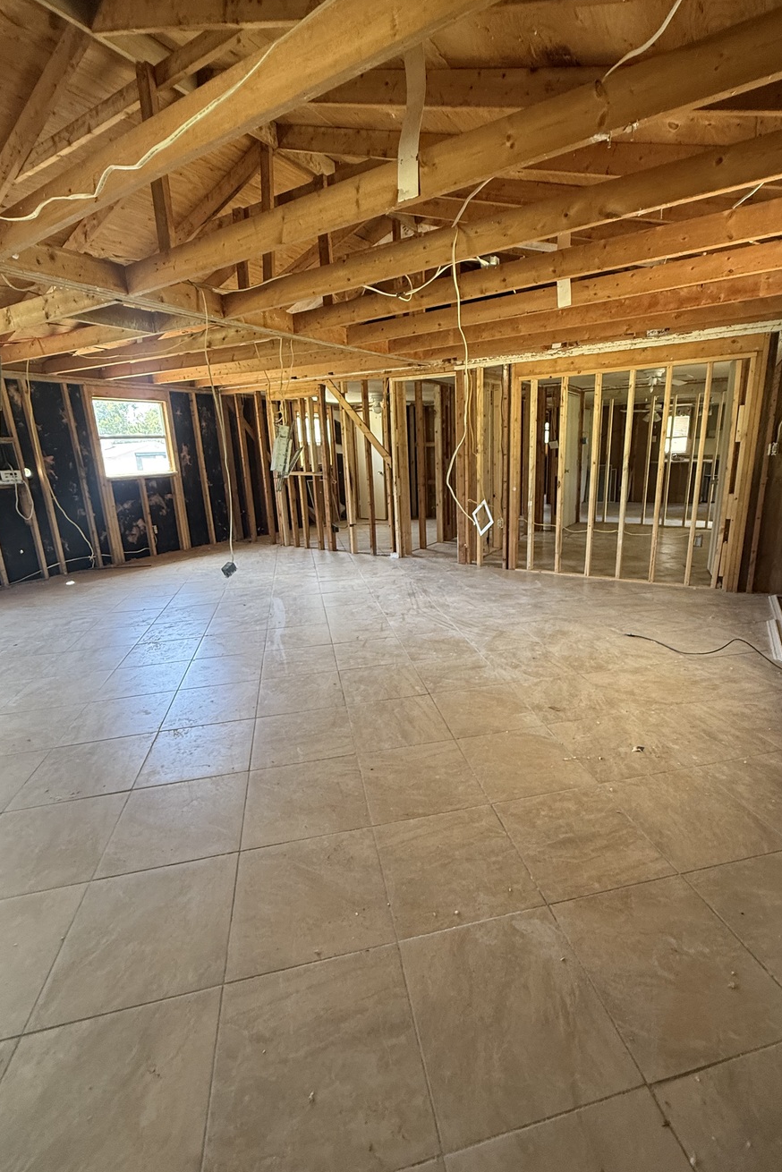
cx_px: 419
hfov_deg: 73.7
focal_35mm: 16
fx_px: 521
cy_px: 584
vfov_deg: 96.7
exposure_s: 1/76
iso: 320
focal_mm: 2.22
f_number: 2.2
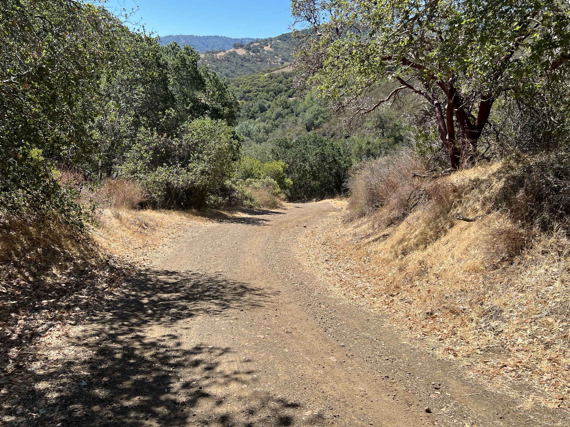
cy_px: 214
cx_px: 285
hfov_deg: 67.3
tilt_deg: -18.9
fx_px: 428
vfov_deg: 53.1
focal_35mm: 26
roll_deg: -1.4
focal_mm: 5.7
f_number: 1.5
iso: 50
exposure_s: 1/2457
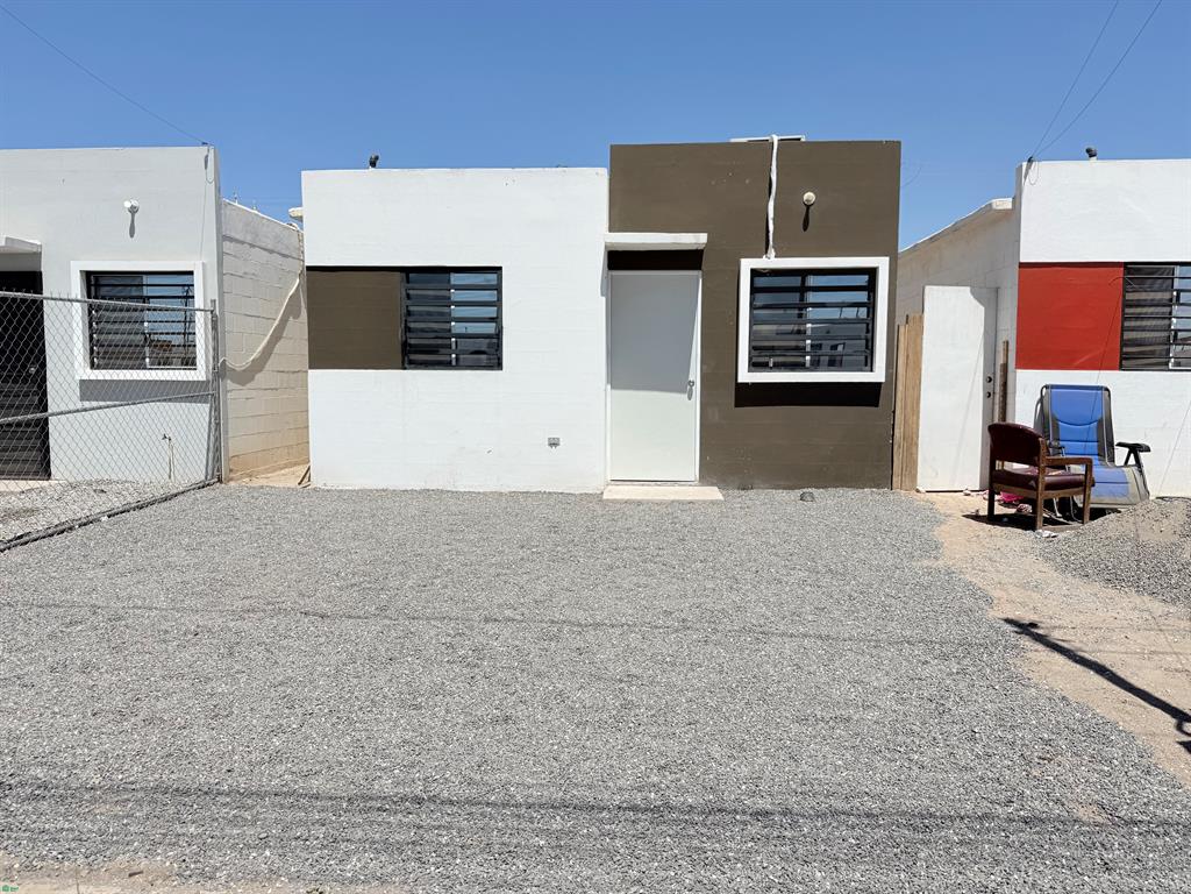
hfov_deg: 71.6
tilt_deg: -3.0
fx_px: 826
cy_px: 447
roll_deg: +0.6
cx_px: 596
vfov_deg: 56.8
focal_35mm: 24
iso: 80
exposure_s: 1/14286
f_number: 1.78
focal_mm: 6.76
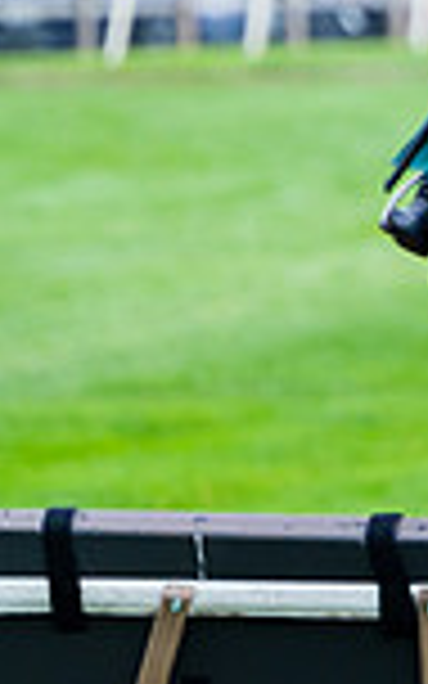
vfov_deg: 2.4
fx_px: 16274
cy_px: 168
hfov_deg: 1.5
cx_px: 1386
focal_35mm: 872
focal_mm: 185
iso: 500
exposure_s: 1/1600
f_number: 4
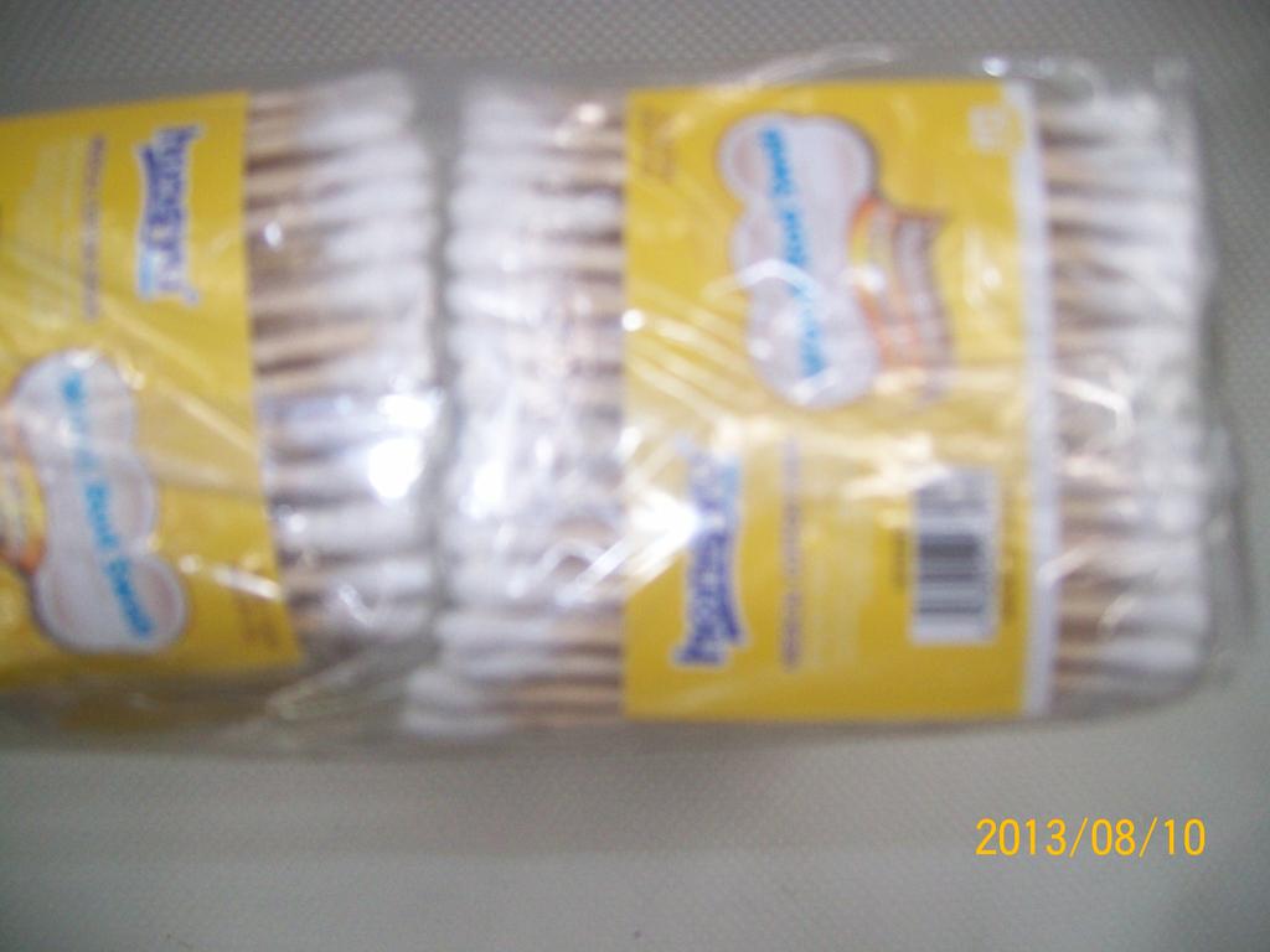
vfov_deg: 40.7
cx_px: 635
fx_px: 1284
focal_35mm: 35
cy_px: 476
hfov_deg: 52.6
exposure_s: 1/64
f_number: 2.8
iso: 200
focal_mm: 5.8
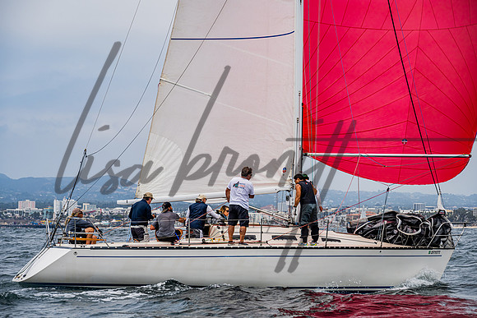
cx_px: 236
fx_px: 1421
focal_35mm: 107
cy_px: 159
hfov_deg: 19.1
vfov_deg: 12.8
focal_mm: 105
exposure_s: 1/1000
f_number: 6.3
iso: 250
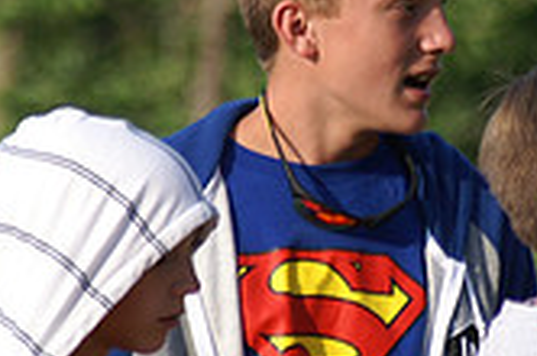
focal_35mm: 1051
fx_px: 15647
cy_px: 126
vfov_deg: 1.3
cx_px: 411
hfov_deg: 2.0
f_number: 5
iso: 160
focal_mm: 200
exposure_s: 1/500
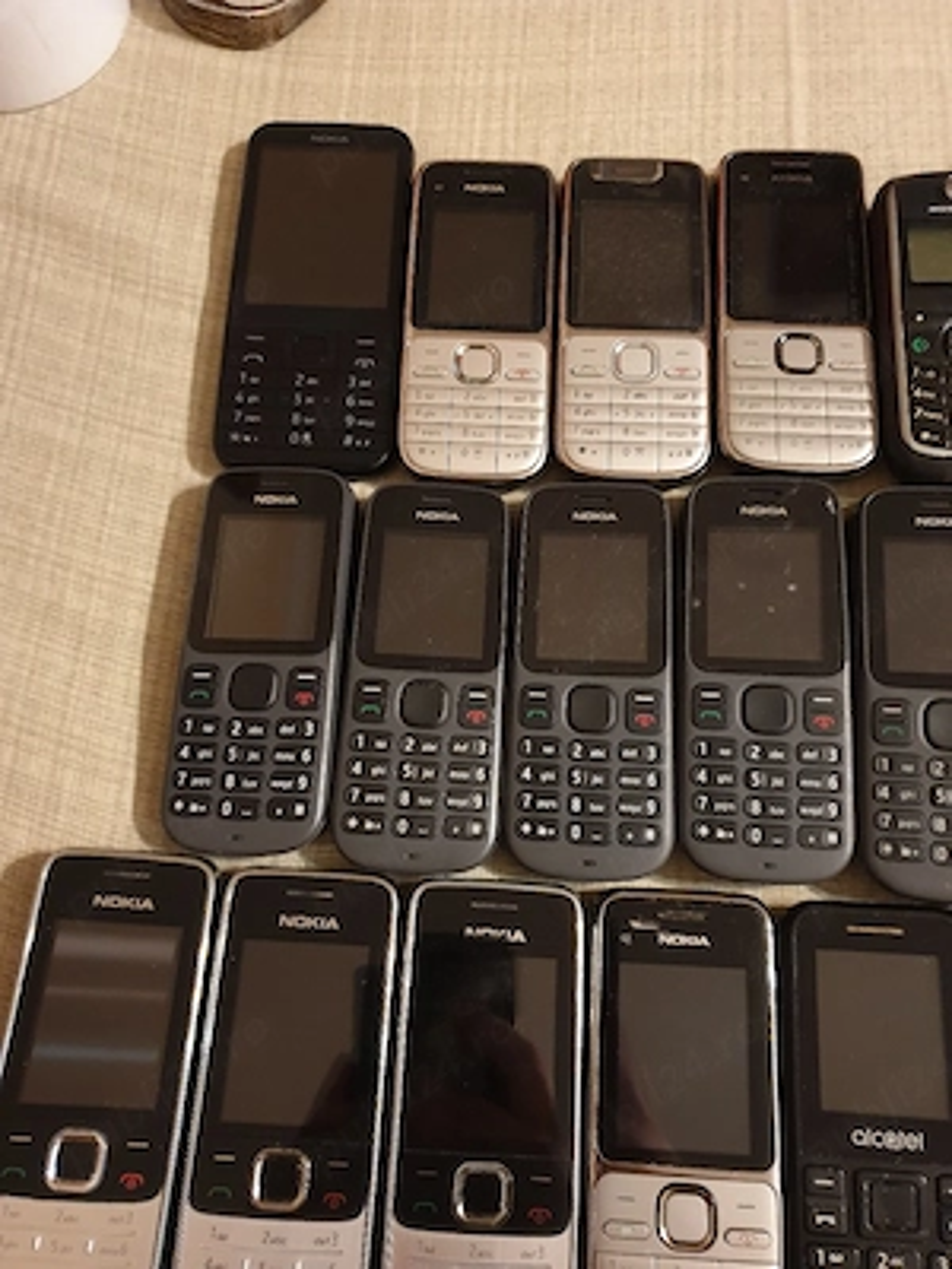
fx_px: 953
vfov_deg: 67.3
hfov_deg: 53.1
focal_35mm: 26
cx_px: 476
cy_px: 634
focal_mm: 4.3
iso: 250
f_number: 1.5
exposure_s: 1/13
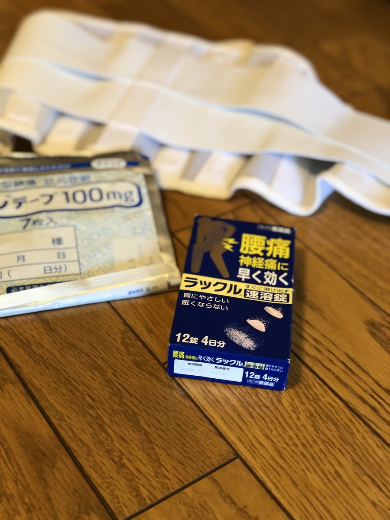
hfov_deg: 28.0
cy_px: 260
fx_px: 781
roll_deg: -2.7
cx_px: 195
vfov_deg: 36.8
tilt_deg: -39.9
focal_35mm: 52
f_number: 2.4
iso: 100
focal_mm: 6
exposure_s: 1/25
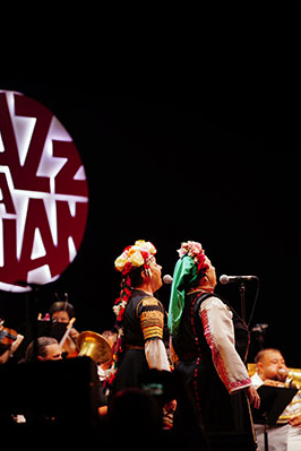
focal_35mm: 203
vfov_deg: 10.1
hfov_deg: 6.8
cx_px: 137
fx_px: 2546
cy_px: 237
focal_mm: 180
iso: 50
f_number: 2.8
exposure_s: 1/20
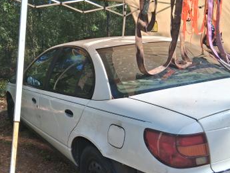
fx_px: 253
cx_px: 93
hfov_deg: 48.7
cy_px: 119
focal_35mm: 38
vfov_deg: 37.2
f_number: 1.8
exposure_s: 1/393
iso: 25
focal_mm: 3.98
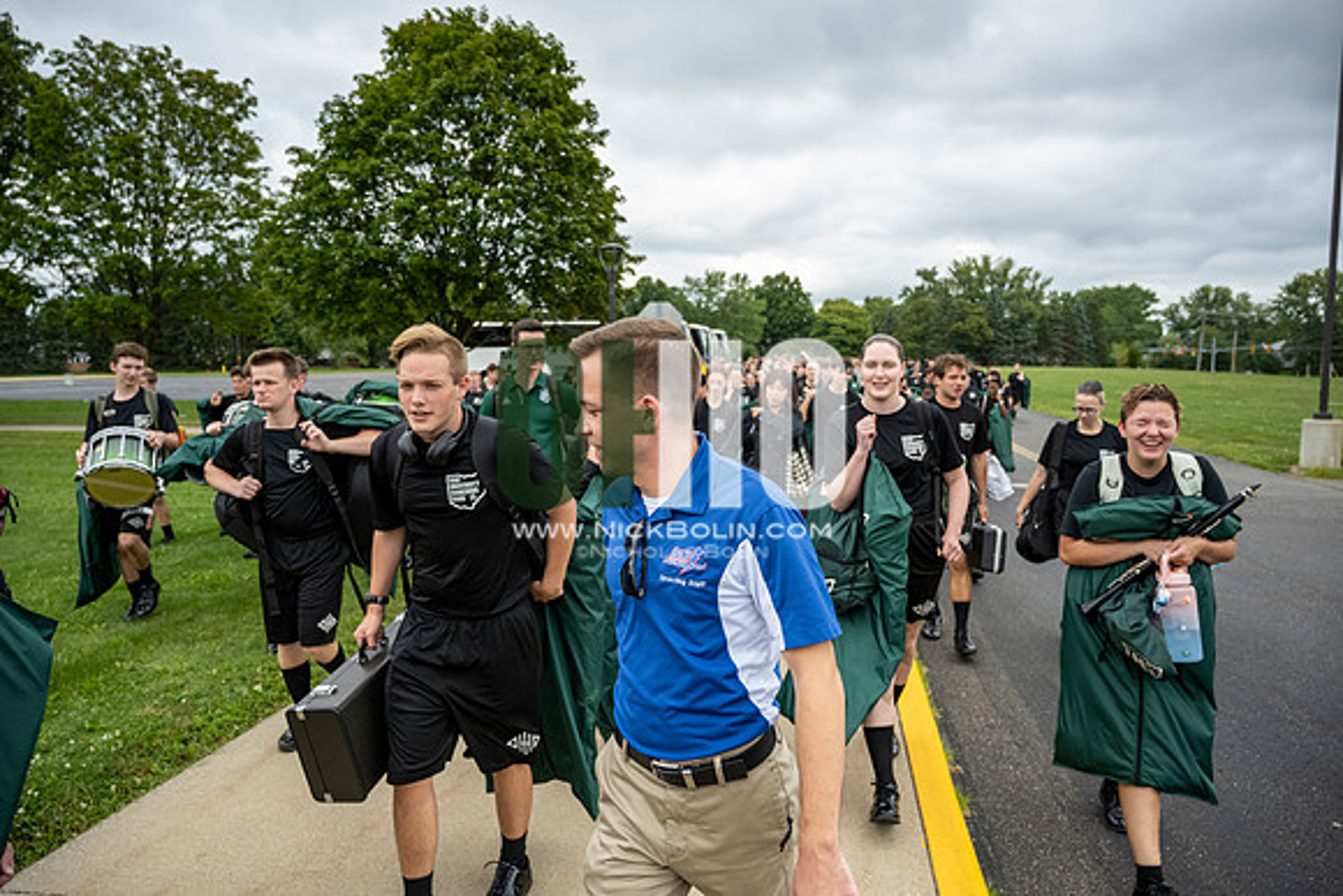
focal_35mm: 24
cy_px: 448
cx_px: 672
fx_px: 896
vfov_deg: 53.2
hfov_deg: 73.7
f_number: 4
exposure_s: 1/4000
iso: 1250
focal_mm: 24
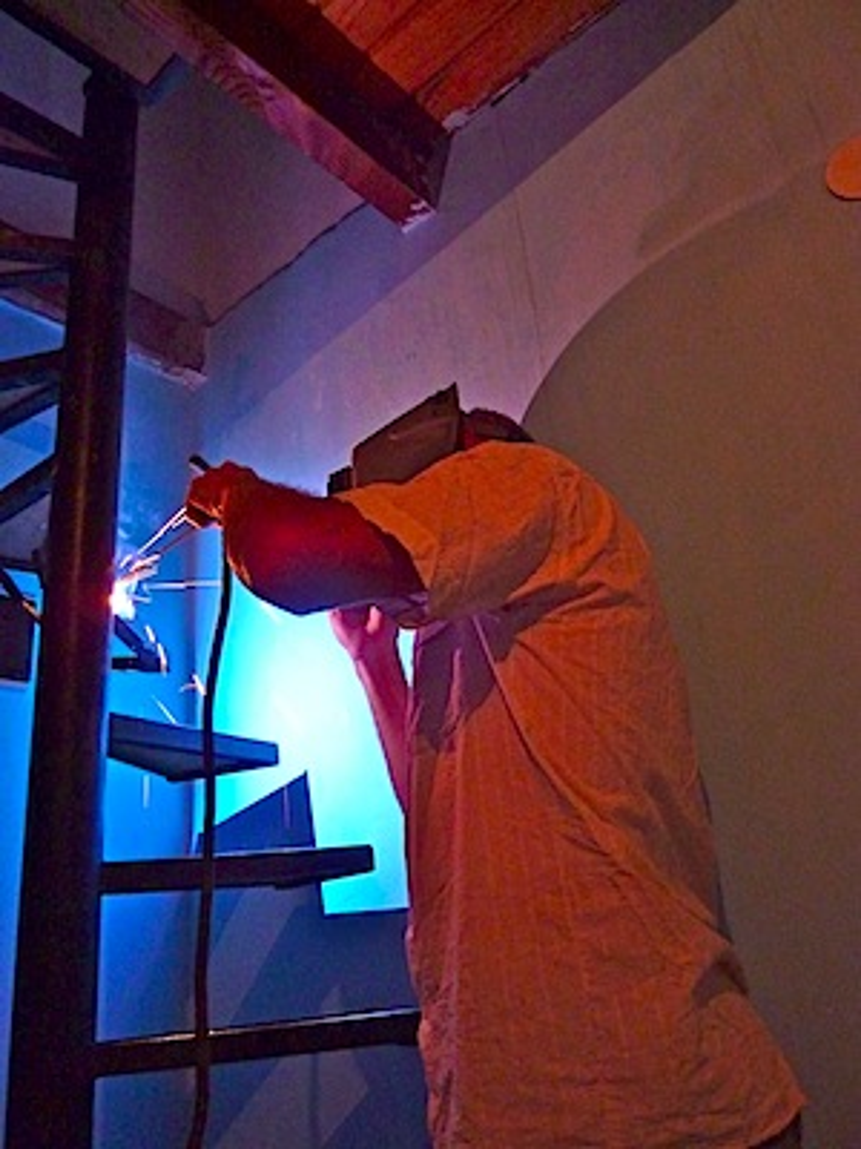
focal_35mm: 25
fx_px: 829
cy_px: 574
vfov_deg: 69.4
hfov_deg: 54.9
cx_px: 430
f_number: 3.3
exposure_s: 1/30
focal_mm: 4.1
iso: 400
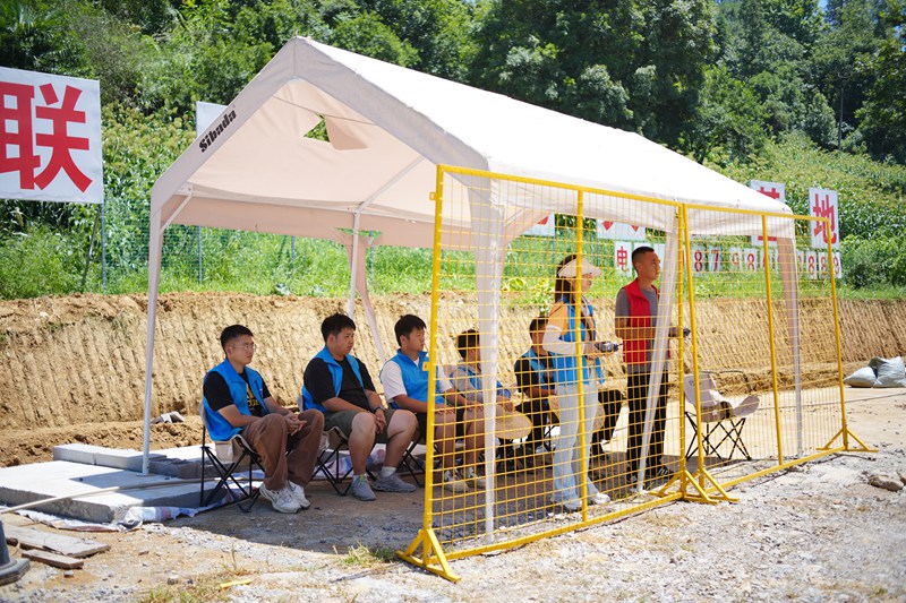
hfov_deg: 48.5
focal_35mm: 40
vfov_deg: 33.4
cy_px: 302
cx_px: 453
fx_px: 1006
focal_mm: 40
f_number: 2
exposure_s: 1/1600
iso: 100
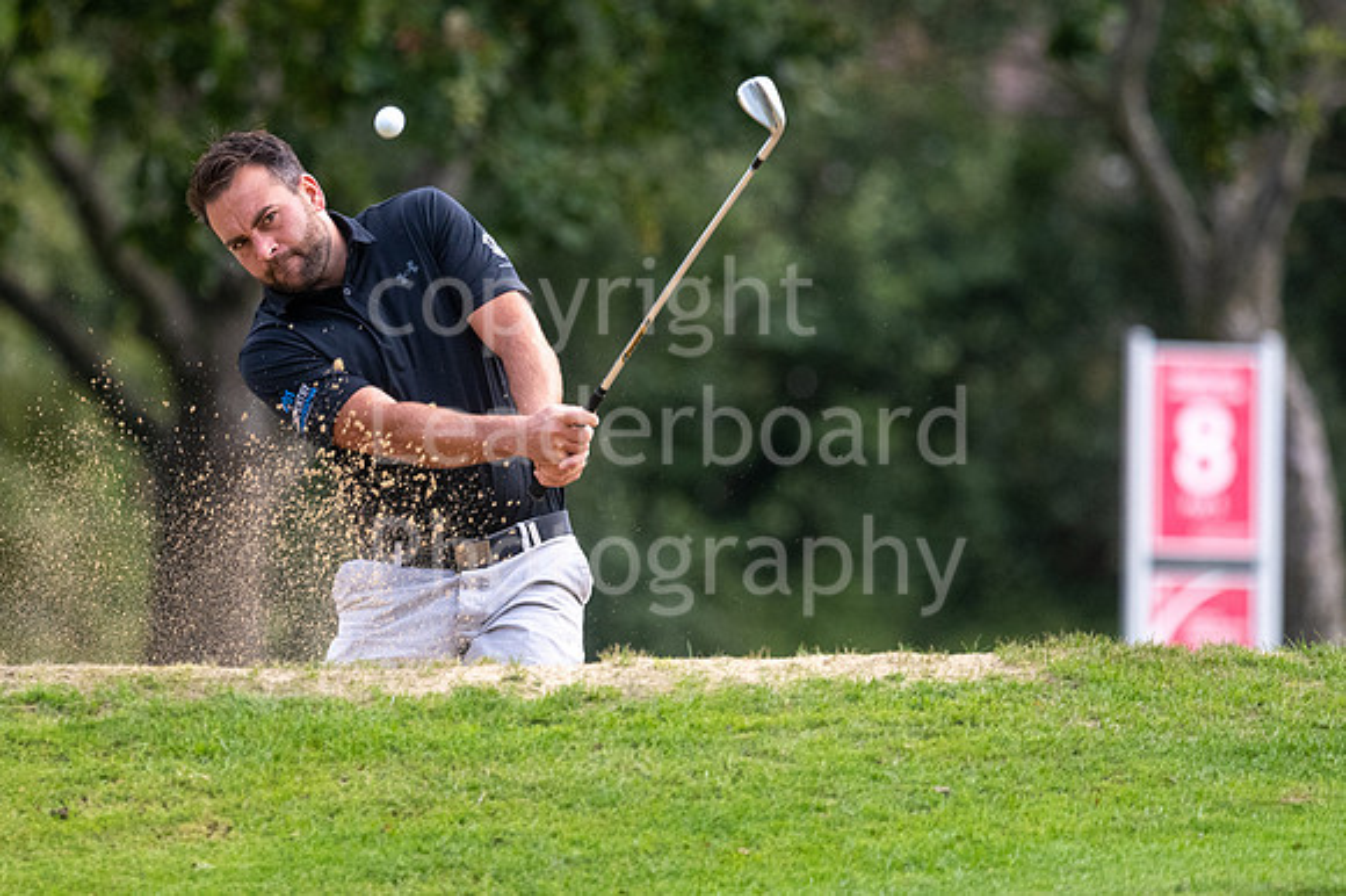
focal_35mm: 654
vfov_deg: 2.1
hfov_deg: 3.2
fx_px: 24431
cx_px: 506
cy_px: 340
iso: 640
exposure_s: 1/1250
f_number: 4
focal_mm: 300
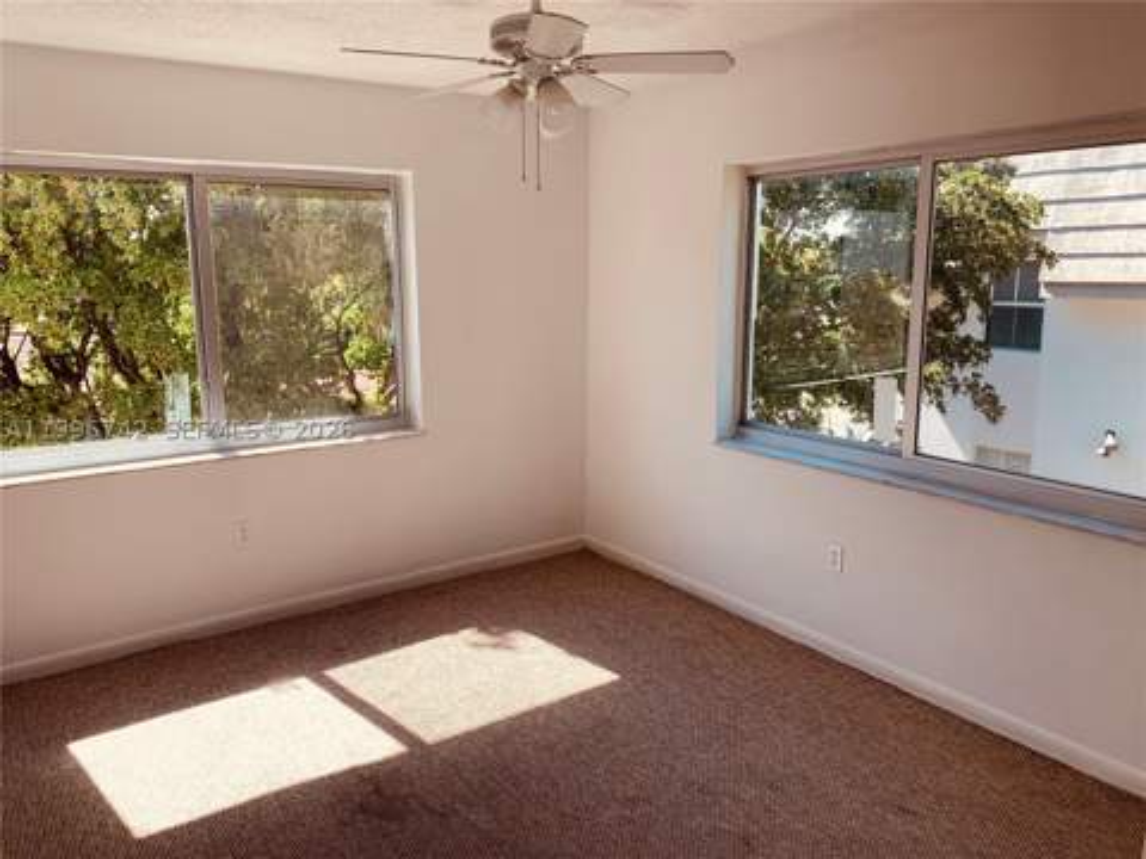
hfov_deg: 67.3
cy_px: 430
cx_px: 573
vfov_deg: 53.1
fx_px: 861
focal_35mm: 26
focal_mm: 4.25
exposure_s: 1/291
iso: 25
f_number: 1.8
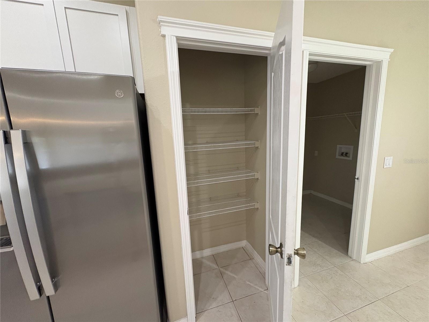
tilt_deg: -9.6
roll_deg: +3.5
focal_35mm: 14
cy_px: 161
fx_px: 174
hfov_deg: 102.1
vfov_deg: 85.7
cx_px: 214
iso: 320
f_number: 2.2
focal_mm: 2.22
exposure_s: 1/60
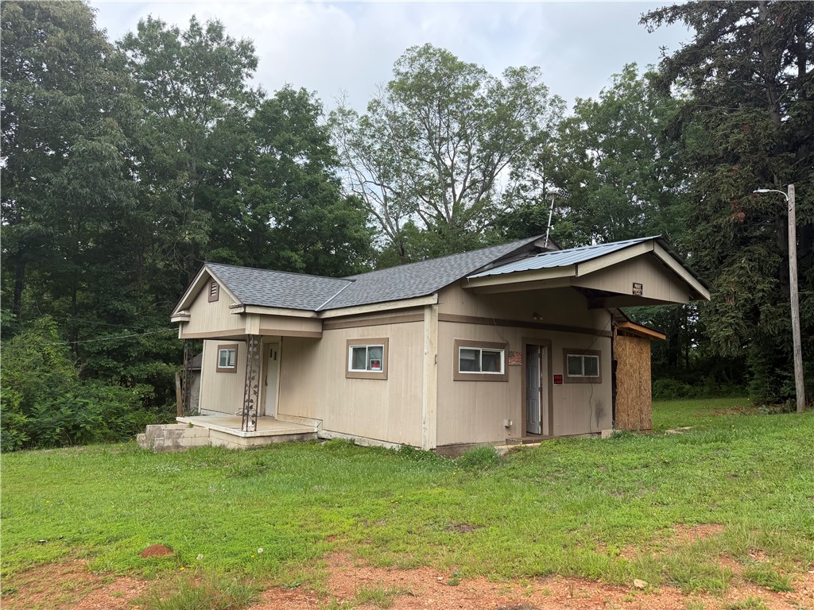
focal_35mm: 24
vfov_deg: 56.8
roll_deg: -1.0
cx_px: 407
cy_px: 305
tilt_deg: +4.9
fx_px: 564
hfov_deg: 71.6
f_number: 1.78
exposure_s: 1/2232
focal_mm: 6.76
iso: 100
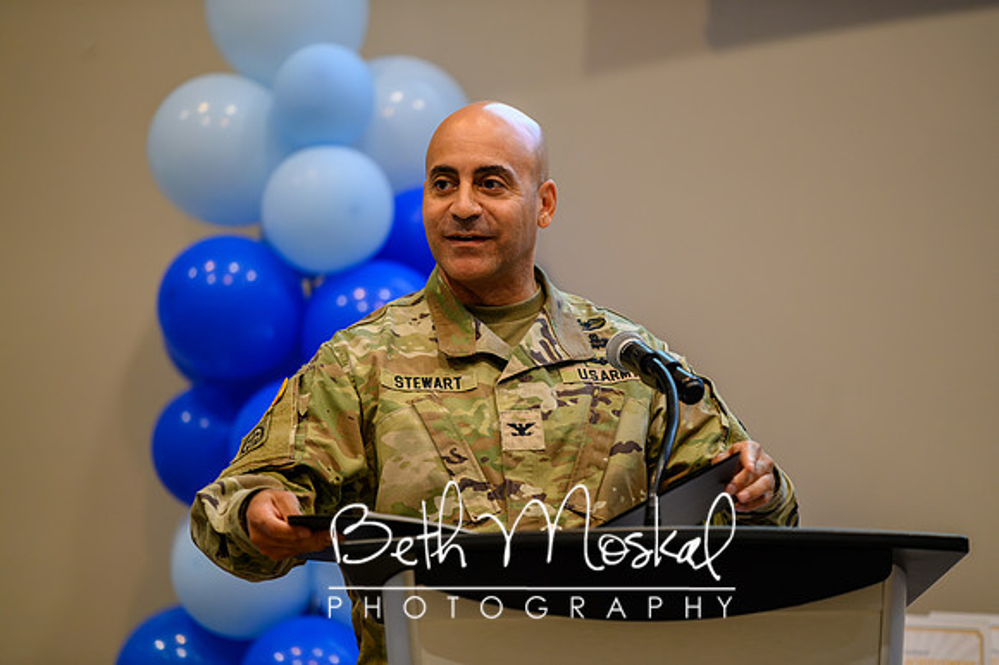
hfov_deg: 10.3
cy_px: 332
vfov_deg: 6.9
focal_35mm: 200
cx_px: 500
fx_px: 5547
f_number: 2.8
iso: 1250
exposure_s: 1/160
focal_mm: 200
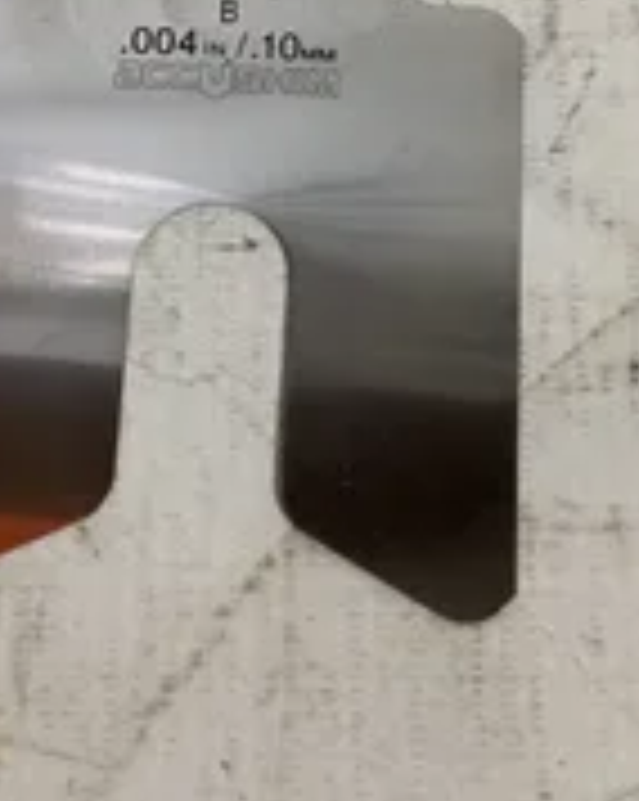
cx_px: 220
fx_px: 1610
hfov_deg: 22.4
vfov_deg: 27.2
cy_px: 117
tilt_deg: -71.6
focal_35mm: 68
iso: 250
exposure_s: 1/50
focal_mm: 3.3
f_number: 2.4
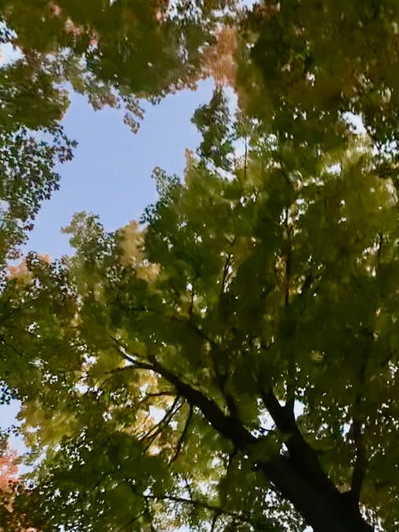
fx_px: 768
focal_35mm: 50
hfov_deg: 28.1
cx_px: 49
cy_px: 397
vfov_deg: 37.3
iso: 1000
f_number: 1.8
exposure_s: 1/25
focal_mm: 4.25
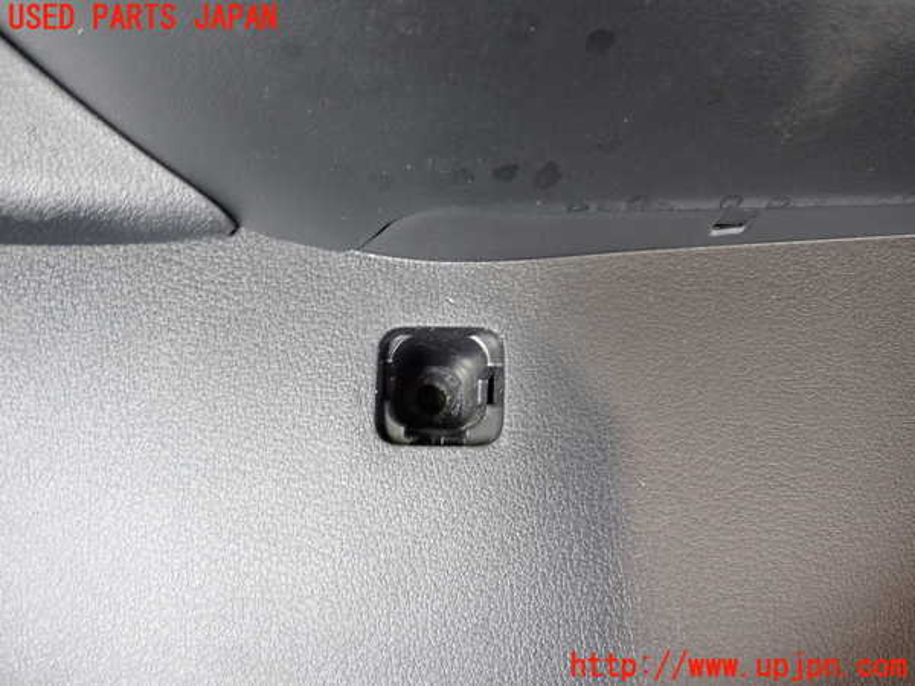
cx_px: 458
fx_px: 793
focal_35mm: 30
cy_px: 343
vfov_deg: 46.8
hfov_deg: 60.0
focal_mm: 5.4
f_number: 2.3
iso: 200
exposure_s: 1/30
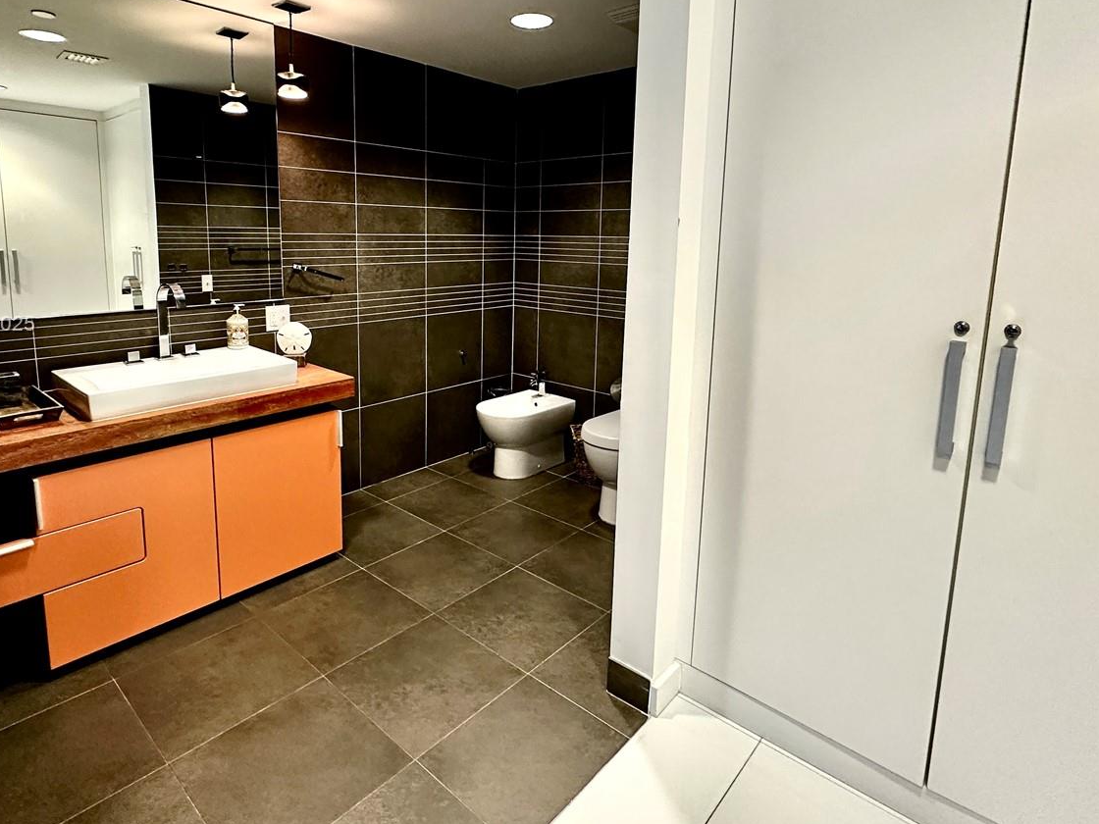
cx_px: 506
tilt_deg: -8.0
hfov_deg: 81.6
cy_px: 326
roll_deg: -1.3
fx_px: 635
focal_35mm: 20
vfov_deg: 65.3
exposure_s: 1/120
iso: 250
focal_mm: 2.22
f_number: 2.2
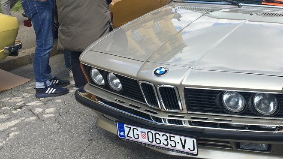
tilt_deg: -20.0
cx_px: 207
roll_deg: -0.7
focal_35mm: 49
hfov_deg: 41.1
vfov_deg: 24.4
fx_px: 368
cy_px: 76
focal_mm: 4.15
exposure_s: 1/725
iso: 25
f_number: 2.2
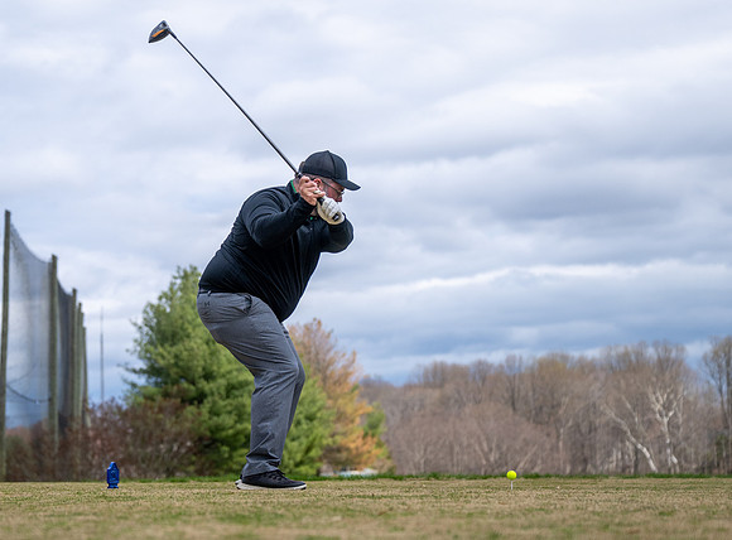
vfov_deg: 15.7
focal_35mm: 93
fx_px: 1960
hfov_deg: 21.1
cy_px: 347
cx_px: 251
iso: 220
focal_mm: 53
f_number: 2.8
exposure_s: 1/5000
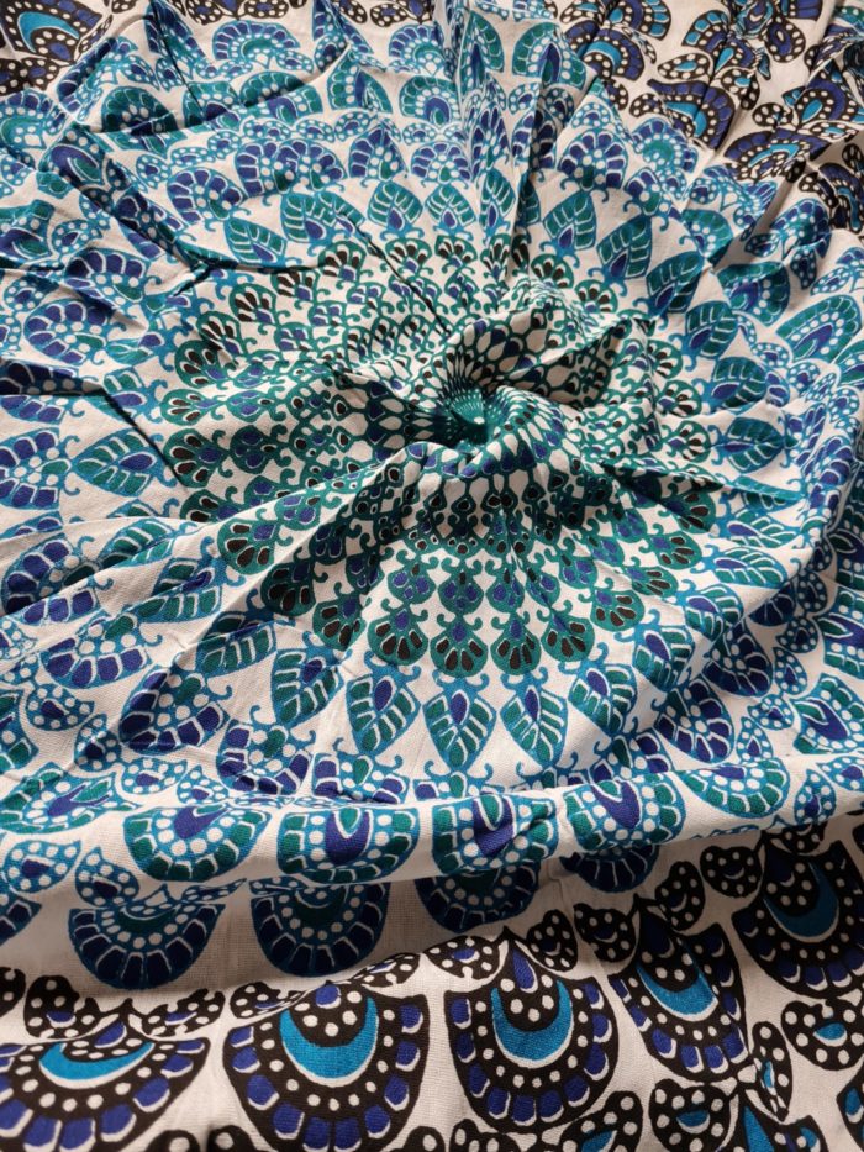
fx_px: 865
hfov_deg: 53.1
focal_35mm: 26
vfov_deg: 67.3
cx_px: 432
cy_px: 576
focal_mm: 5.4
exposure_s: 1/40
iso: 200
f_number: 1.8
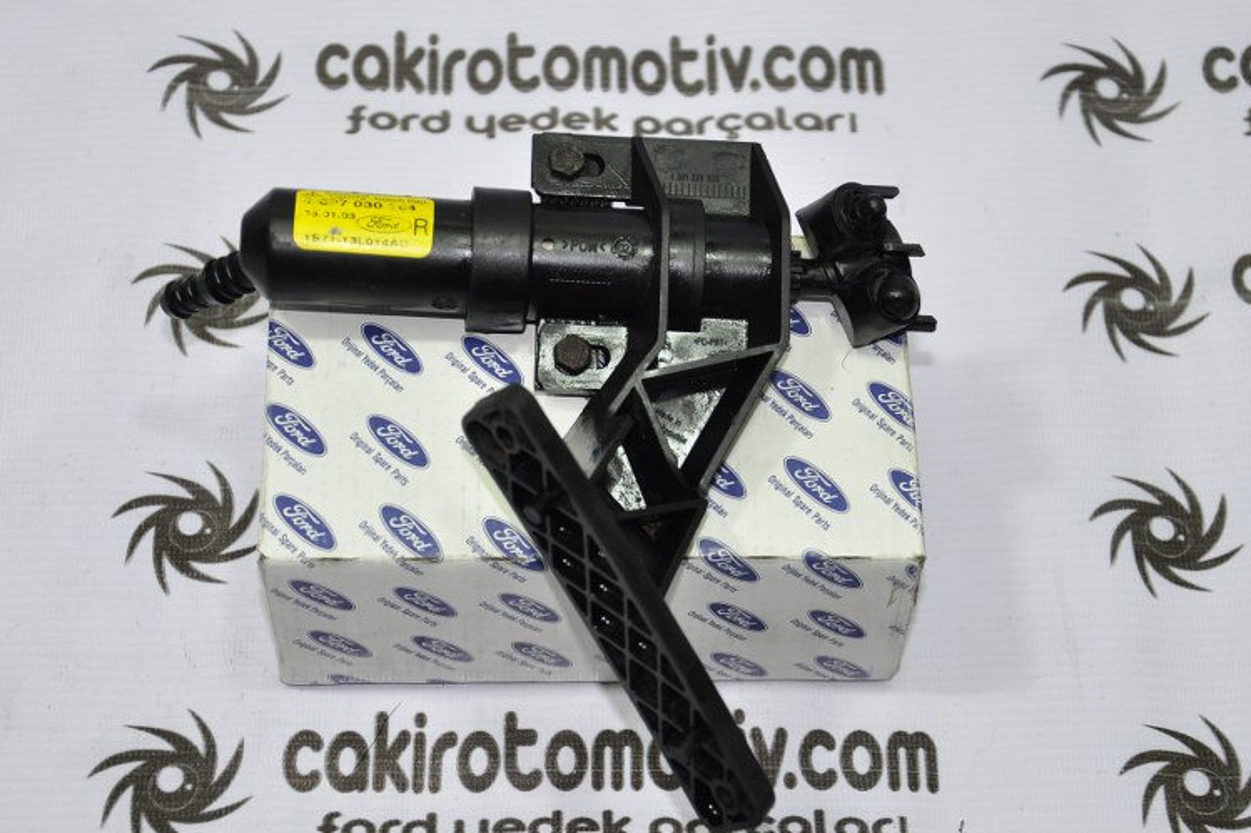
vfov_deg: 15.2
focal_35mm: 90
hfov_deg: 22.6
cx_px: 625
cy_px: 386
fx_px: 3127
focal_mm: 50
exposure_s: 1/40
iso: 200
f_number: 5
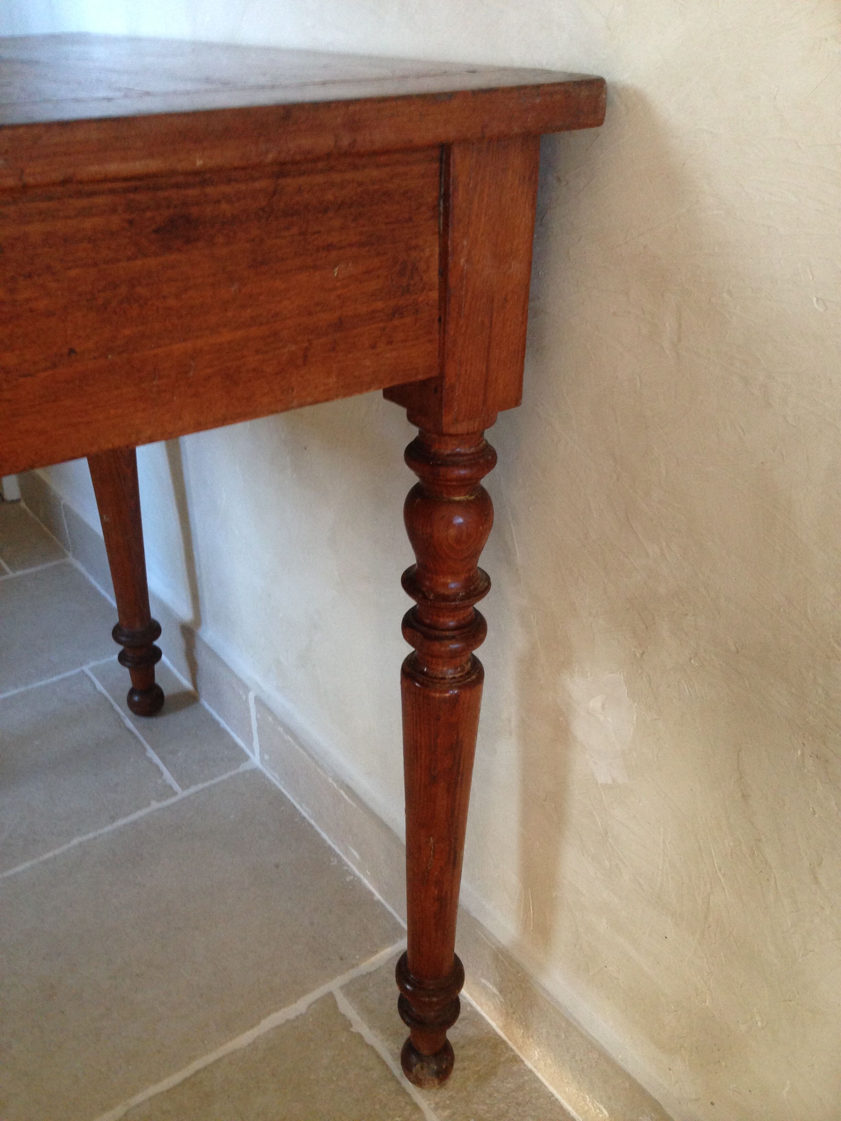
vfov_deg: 55.4
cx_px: 420
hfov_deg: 42.9
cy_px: 560
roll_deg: +0.3
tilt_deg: -25.1
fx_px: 1069
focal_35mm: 33
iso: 125
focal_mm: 4.12
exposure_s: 1/20
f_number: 2.4
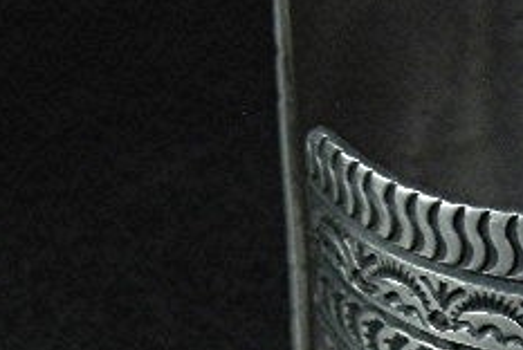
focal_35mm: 194
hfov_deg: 10.5
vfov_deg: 7.1
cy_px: 314
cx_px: 584
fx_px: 2822
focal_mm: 12.2
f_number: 8.2
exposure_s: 1/30
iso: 800
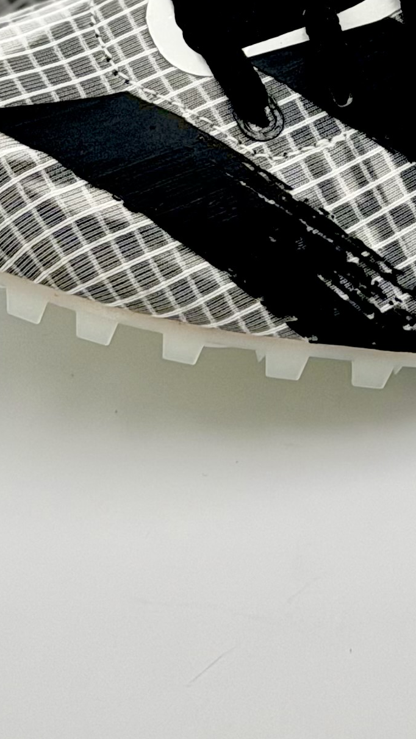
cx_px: 359
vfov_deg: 11.7
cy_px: -437
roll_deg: -3.1
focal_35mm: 174
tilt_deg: -34.8
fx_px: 3411
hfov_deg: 7.0
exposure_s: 1/951
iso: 64
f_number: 1.78
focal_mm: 6.76
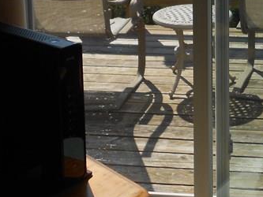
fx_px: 608
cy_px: -84
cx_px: 273
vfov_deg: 17.0
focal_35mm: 80
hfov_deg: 23.2
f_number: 3.2
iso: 80
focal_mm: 4.6
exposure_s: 1/1000
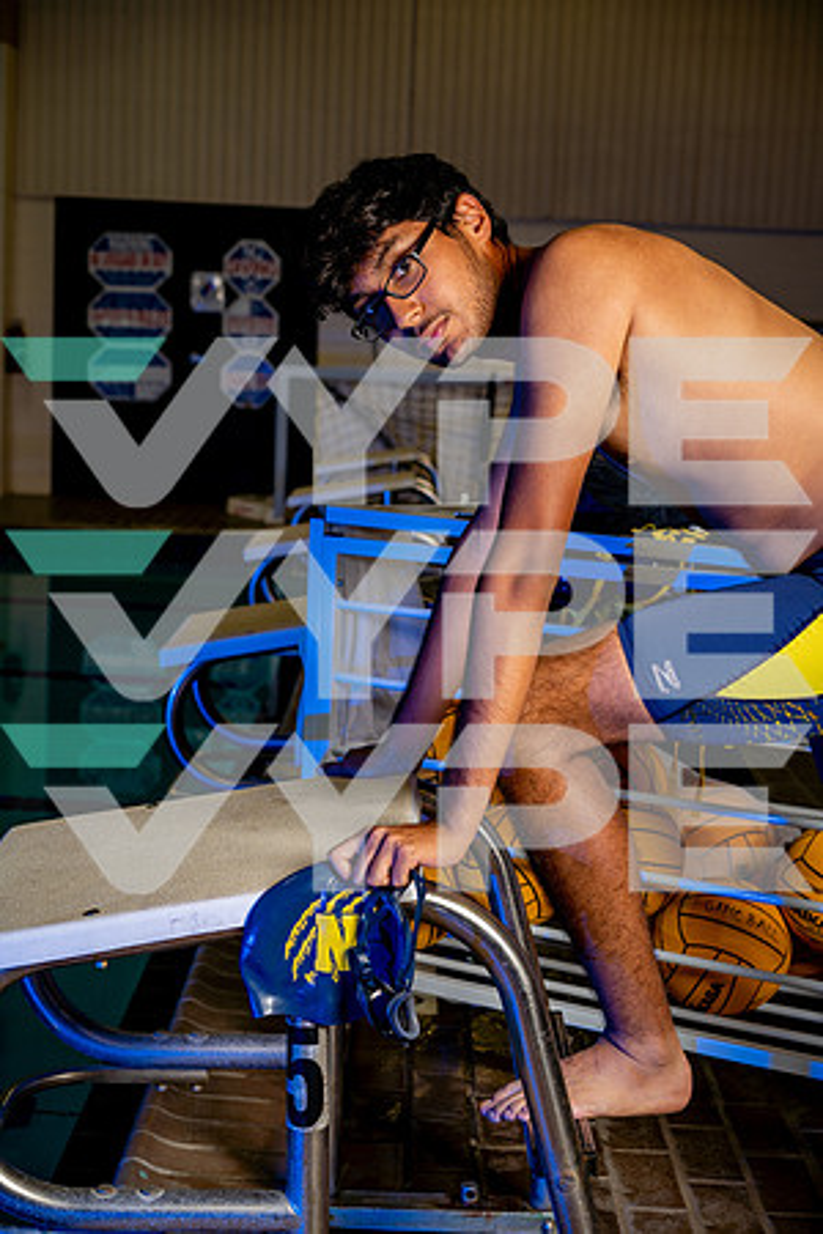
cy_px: 617
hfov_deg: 24.6
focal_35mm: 55
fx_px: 1886
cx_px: 412
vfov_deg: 36.2
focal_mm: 55
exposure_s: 1/400
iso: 80
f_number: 5
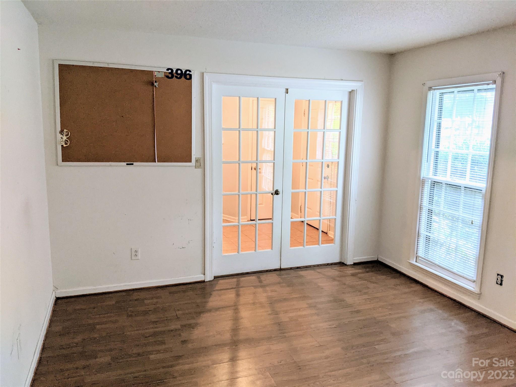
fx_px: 402
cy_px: 194
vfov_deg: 51.4
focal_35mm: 27
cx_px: 258
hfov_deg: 65.3
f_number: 1.8
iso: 247
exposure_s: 1/60
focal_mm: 4.44
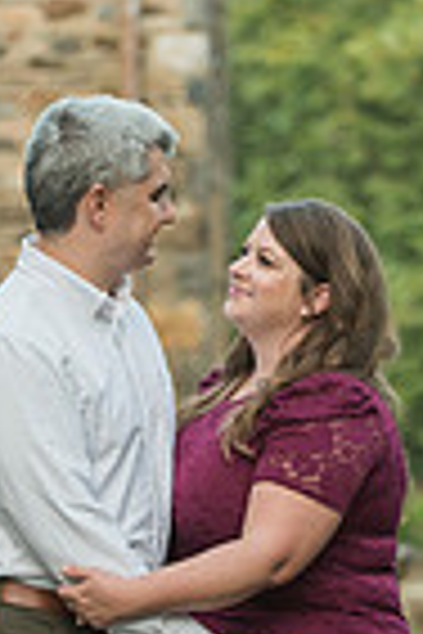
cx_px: 184
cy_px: 414
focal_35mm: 326
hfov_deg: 4.2
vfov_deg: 6.3
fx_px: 5745
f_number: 3.2
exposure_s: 1/640
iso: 800
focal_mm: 102
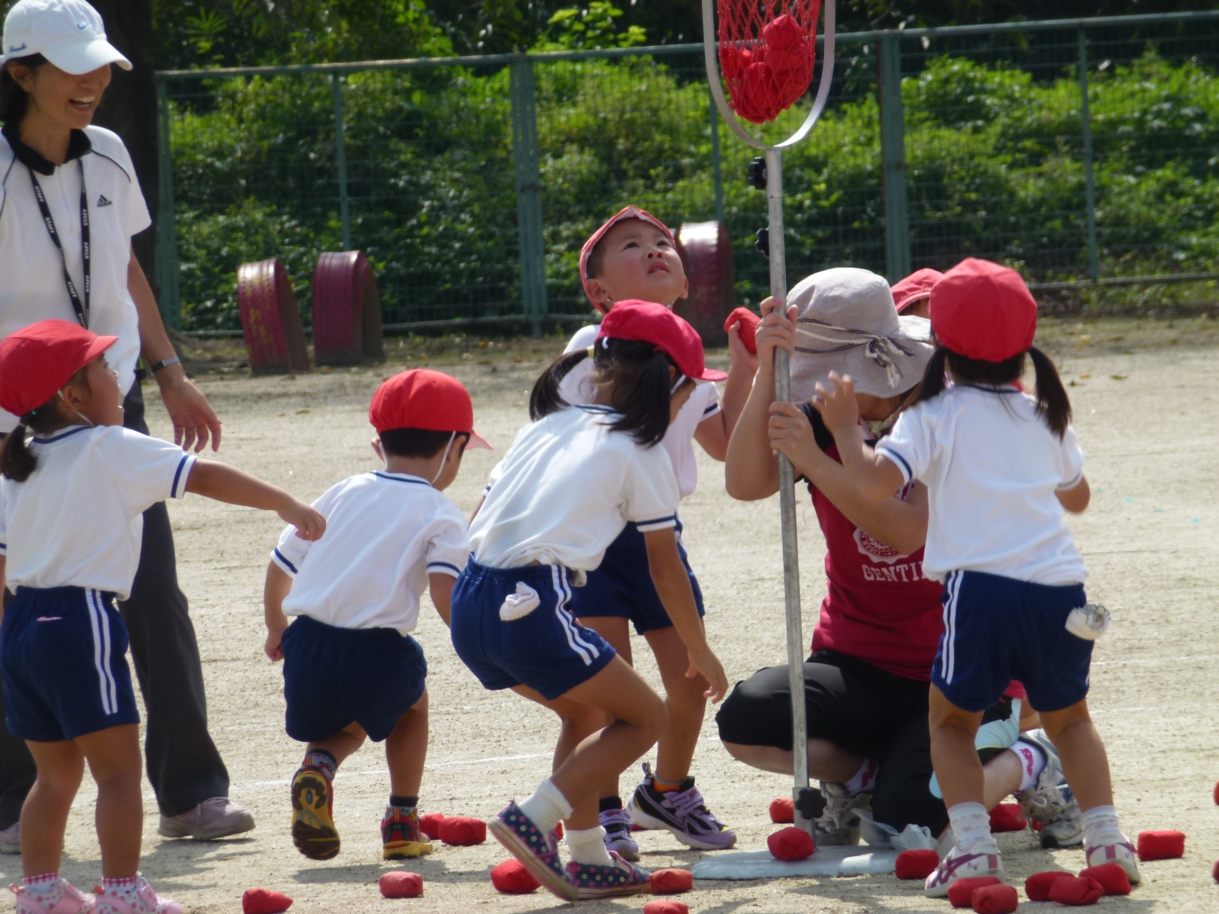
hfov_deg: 5.2
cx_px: 610
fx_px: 13523
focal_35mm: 384
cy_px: 457
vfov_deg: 3.9
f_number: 5.9
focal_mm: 68.8
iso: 100
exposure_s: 1/500
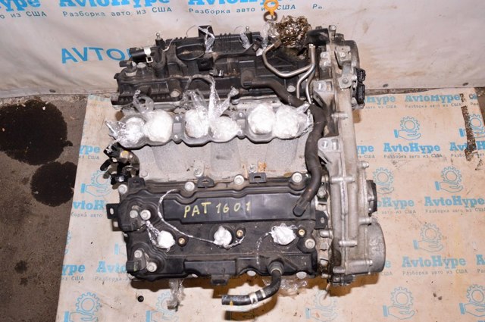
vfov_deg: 41.6
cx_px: 242
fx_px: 424
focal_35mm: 32
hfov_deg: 59.6
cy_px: 161
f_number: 8
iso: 1600
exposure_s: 1/100
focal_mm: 21
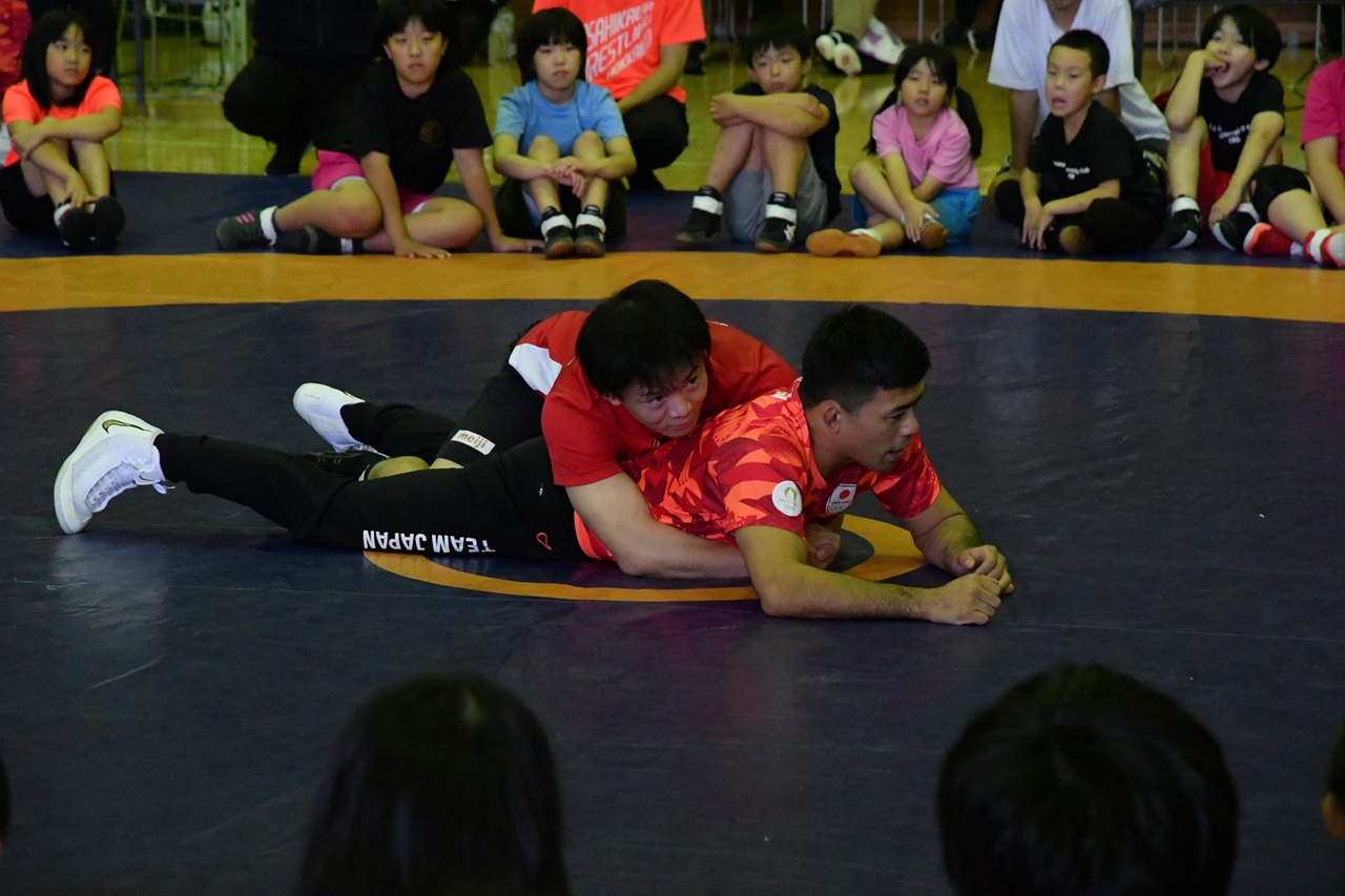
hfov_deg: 17.1
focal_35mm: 120
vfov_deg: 11.4
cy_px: 448
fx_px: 4482
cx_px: 672
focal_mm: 80
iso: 10000
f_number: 5.6
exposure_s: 1/500
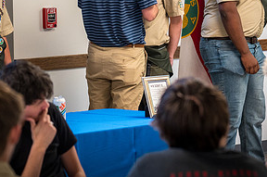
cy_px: 5
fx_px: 1792
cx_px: 145
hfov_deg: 8.5
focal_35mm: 242
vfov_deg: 5.6
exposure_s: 1/125
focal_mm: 120
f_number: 4
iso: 2500
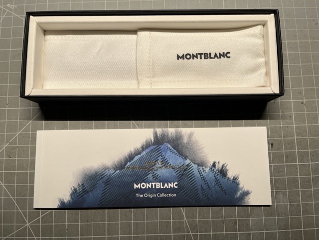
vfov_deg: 53.1
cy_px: 120
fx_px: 240
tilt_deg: -83.2
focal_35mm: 26
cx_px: 160
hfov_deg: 67.3
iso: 80
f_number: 1.6
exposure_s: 1/121
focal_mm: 5.1
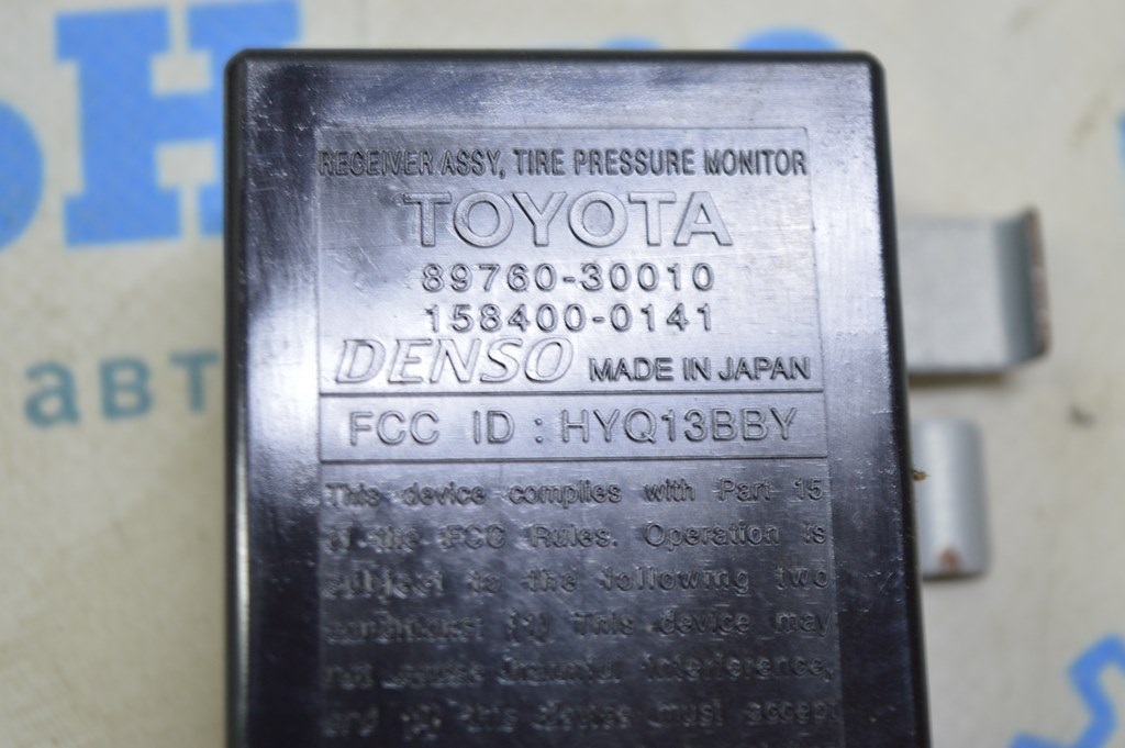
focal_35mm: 82
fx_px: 2576
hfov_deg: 24.6
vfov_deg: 16.5
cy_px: 374
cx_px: 562
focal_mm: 55
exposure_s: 1/20
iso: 400
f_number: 5.6
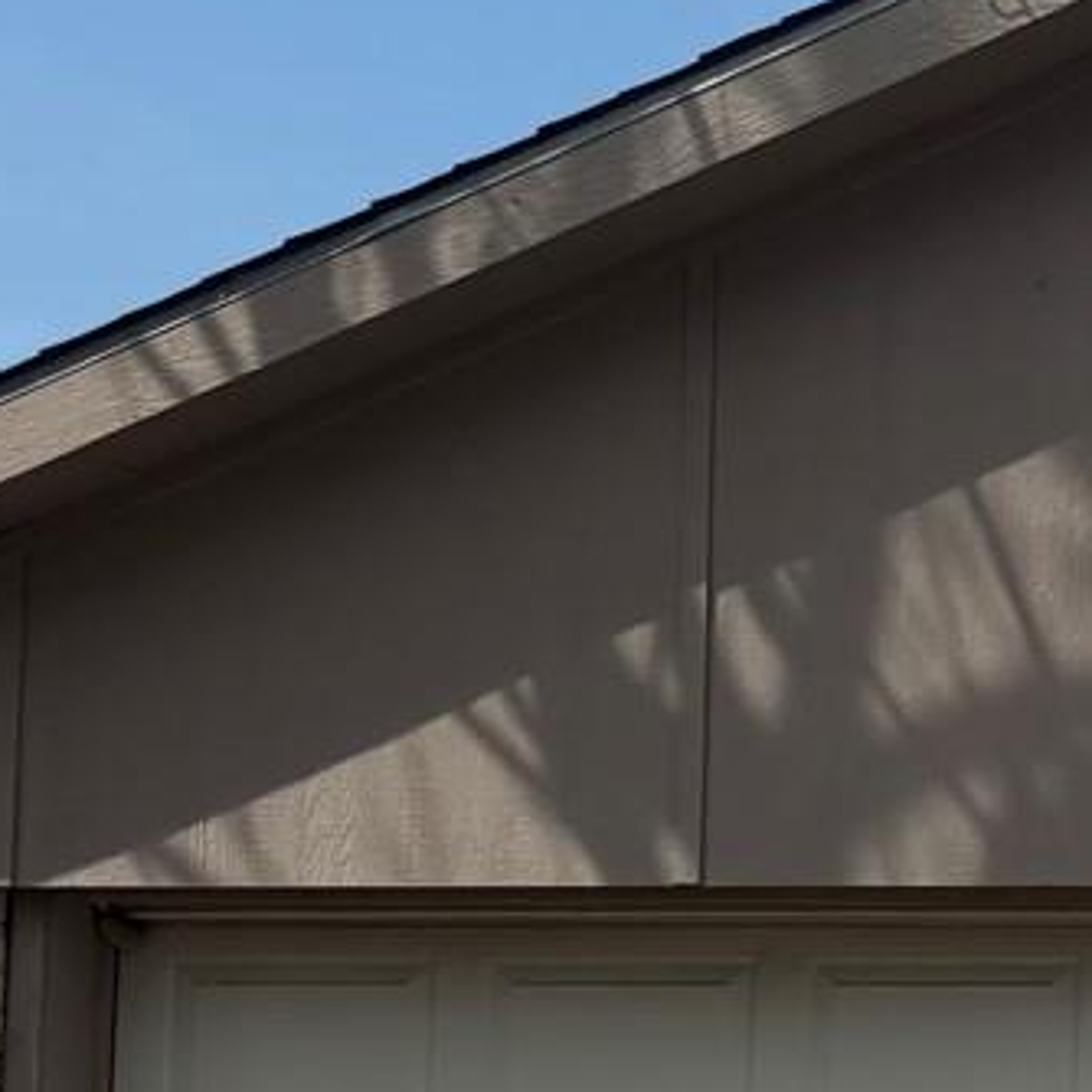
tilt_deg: +2.8
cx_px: 2805
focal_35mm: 130
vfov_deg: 13.2
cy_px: 1157
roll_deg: +0.4
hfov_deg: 10.9
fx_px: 4640
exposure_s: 1/6711
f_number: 1.78
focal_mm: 6.76
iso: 80
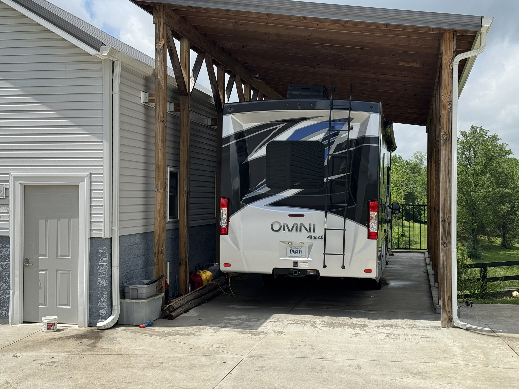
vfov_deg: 30.3
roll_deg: +0.0
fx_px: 720
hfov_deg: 39.7
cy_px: 194
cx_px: 260
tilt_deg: +0.4
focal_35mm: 48
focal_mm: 6.76
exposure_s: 1/4608
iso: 64
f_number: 1.78
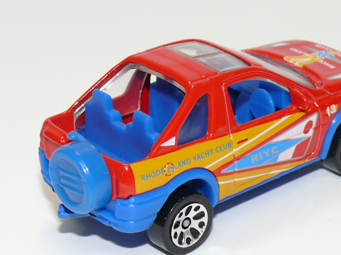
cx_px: 205
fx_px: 1438
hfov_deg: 13.5
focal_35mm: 146
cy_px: 124
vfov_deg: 10.2
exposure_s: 1/30
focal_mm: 13.5
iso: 100
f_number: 4
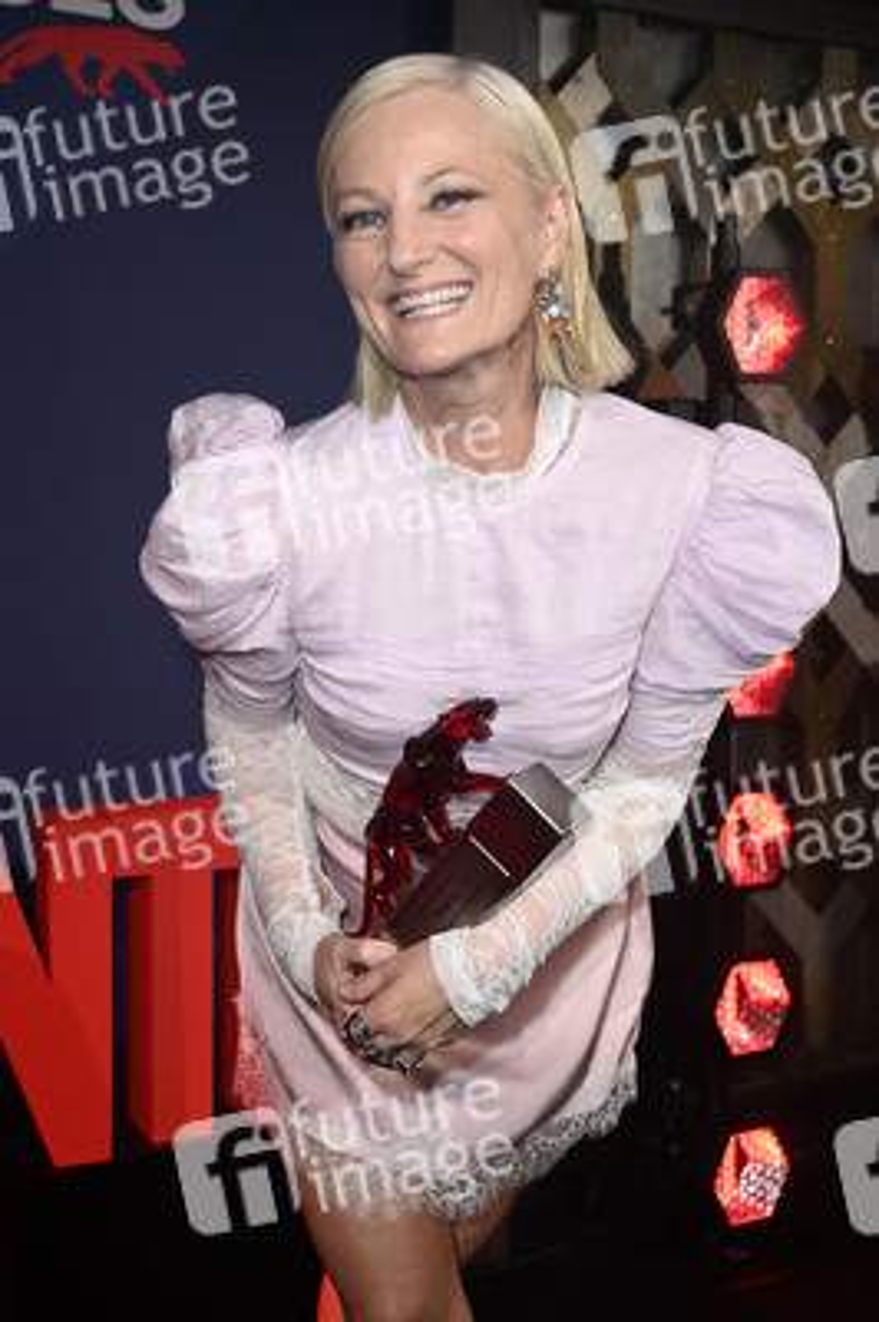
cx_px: 440
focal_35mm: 48
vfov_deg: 41.1
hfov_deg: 28.0
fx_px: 1761
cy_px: 661
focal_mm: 48
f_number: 5.6
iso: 2500
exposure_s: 1/125
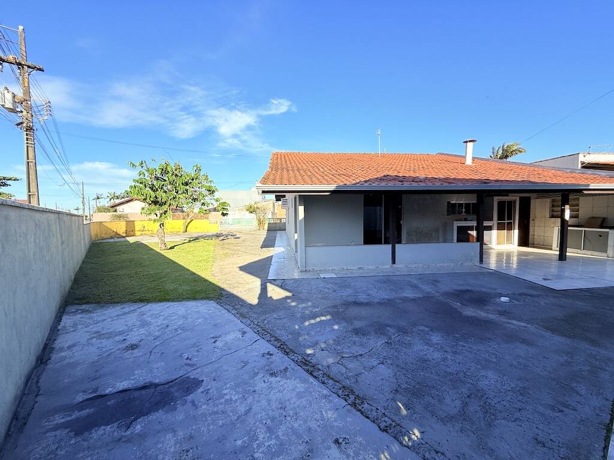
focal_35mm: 14
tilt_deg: -2.6
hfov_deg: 102.1
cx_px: 307
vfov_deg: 85.7
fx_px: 248
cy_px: 230
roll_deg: +0.5
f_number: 2.2
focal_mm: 2.22
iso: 50
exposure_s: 1/1211
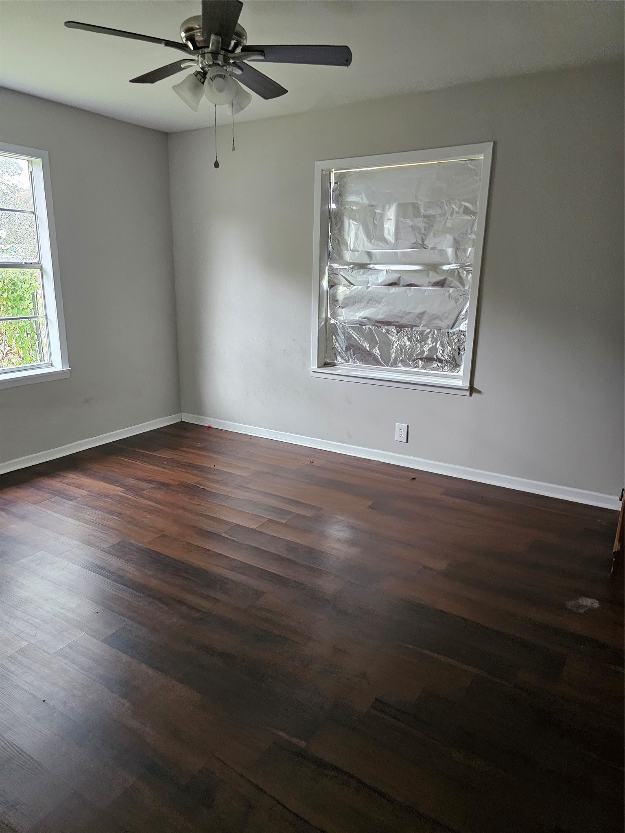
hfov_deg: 58.9
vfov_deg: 73.9
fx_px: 554
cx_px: 312
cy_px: 416
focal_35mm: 23
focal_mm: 6.3
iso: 1000
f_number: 1.7
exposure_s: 1/120
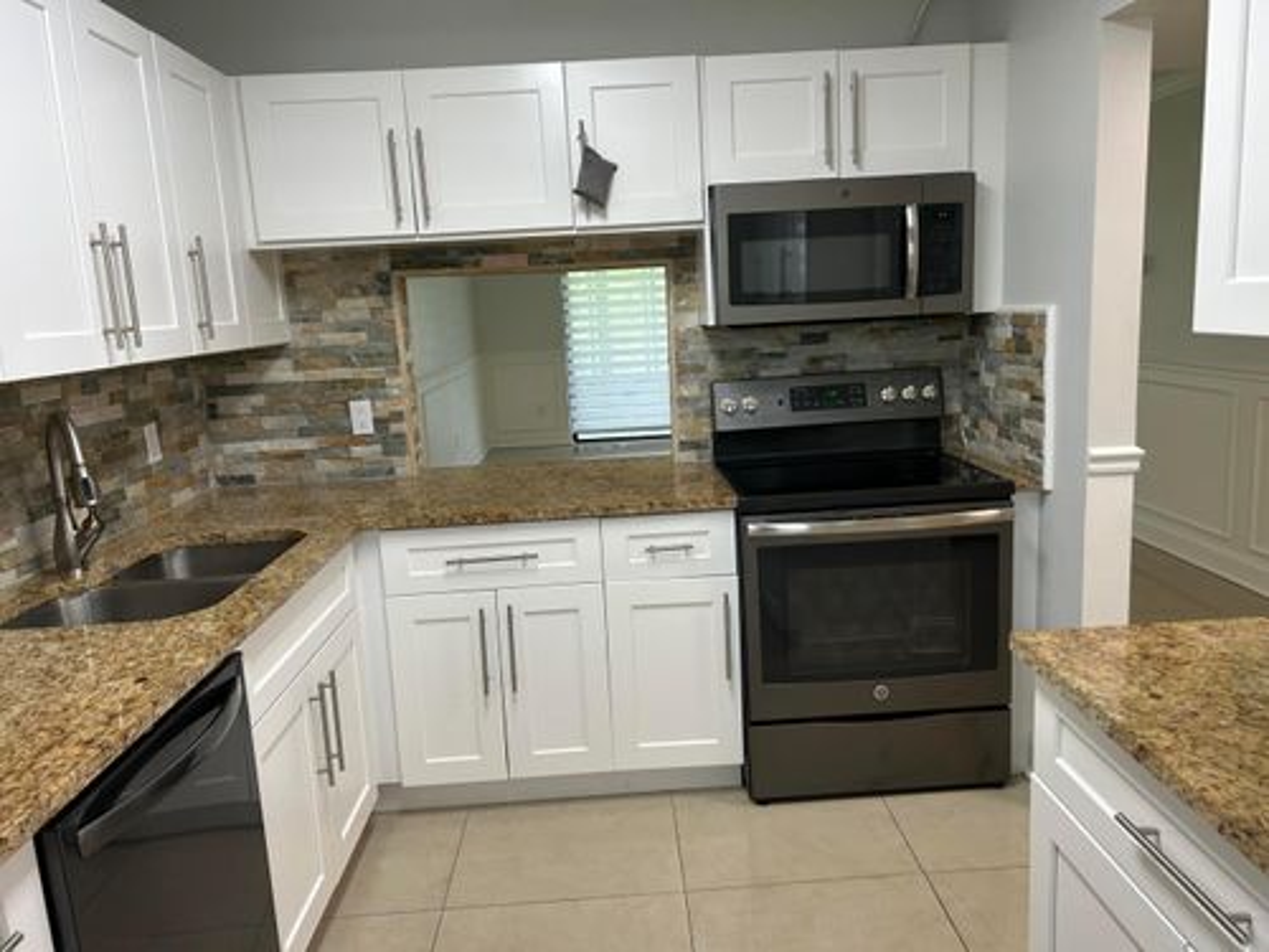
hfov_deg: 67.3
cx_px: 634
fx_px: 953
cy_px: 476
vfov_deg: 53.1
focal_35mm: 26
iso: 100
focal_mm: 5.7
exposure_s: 1/120
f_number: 1.5
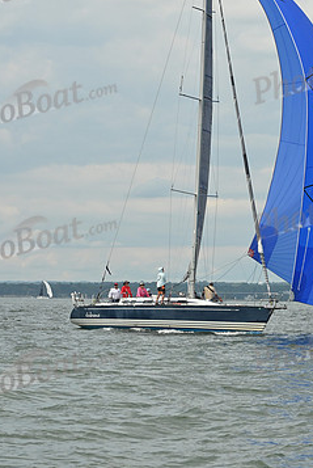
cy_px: 157
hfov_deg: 8.7
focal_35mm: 159
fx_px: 2067
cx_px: 185
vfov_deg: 12.9
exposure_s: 1/1600
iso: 320
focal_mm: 98
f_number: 9
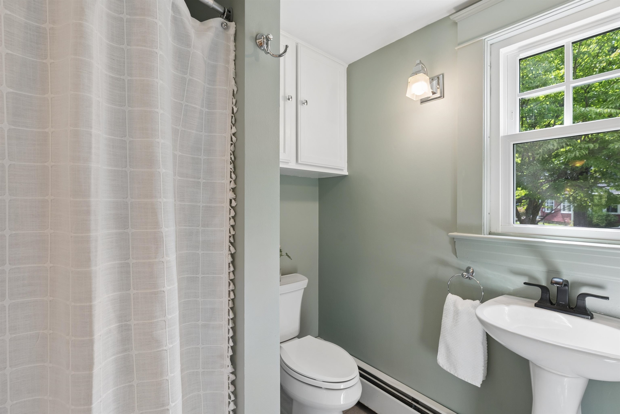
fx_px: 276
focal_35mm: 16
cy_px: 207
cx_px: 310
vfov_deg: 73.8
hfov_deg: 96.7
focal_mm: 16
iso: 320
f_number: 7.1
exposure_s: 1/30
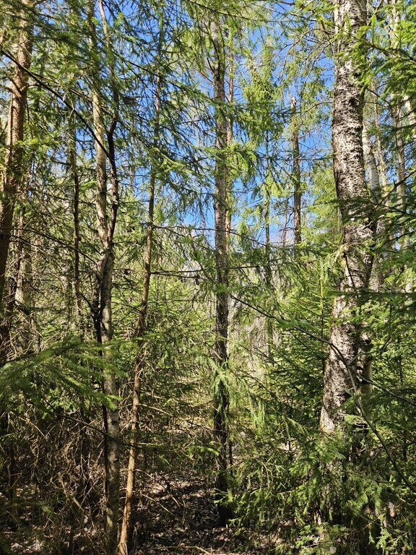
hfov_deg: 58.9
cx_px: 208
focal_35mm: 23
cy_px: 278
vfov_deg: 73.9
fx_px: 369
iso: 40
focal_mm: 5.4
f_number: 1.8
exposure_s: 1/403
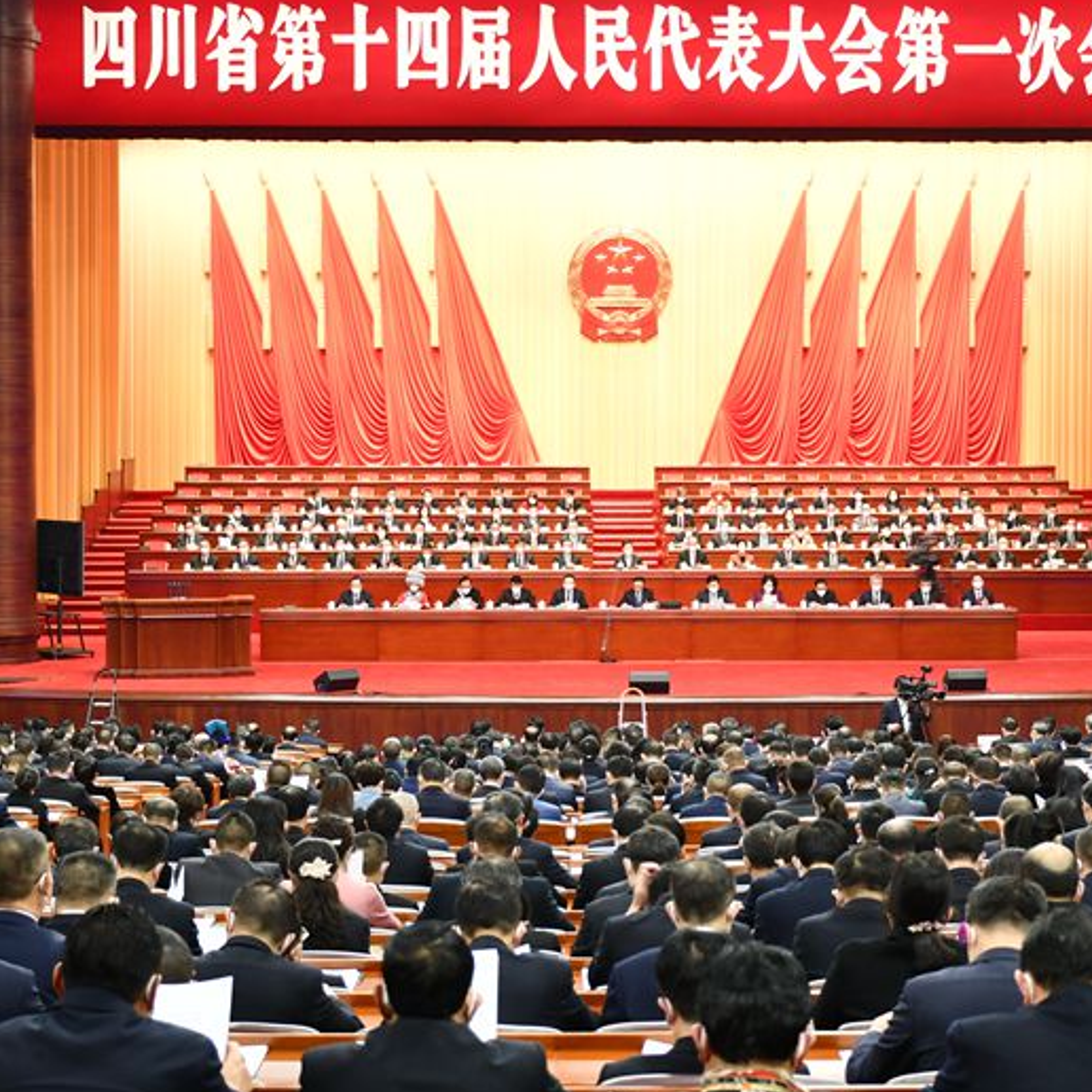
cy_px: 473
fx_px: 2891
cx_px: 641
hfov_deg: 21.4
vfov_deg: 21.4
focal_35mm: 81
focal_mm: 32
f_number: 4.5
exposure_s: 1/15
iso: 800
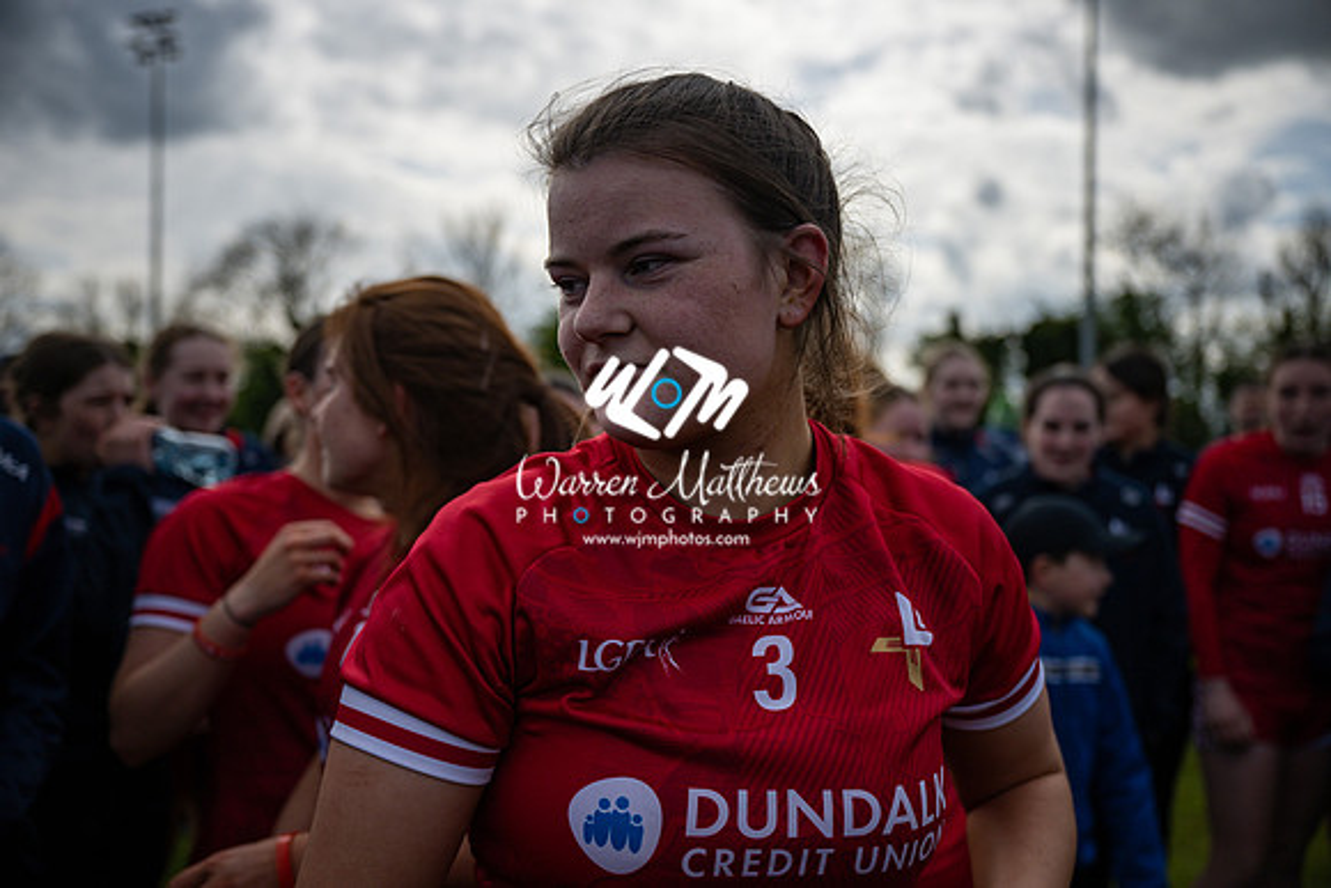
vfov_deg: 37.9
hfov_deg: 54.4
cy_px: 444
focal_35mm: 35
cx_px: 666
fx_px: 1294
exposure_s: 1/8000
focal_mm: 35
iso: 125
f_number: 2.8
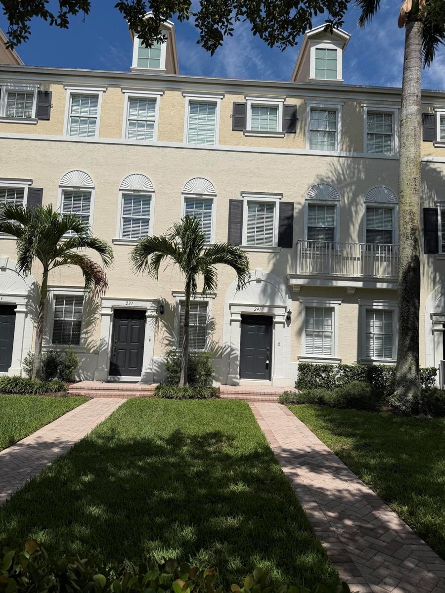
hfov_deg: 56.8
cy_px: 296
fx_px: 411
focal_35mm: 24
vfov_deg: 71.6
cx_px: 222
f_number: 1.78
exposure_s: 1/9091
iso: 80
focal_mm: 6.76
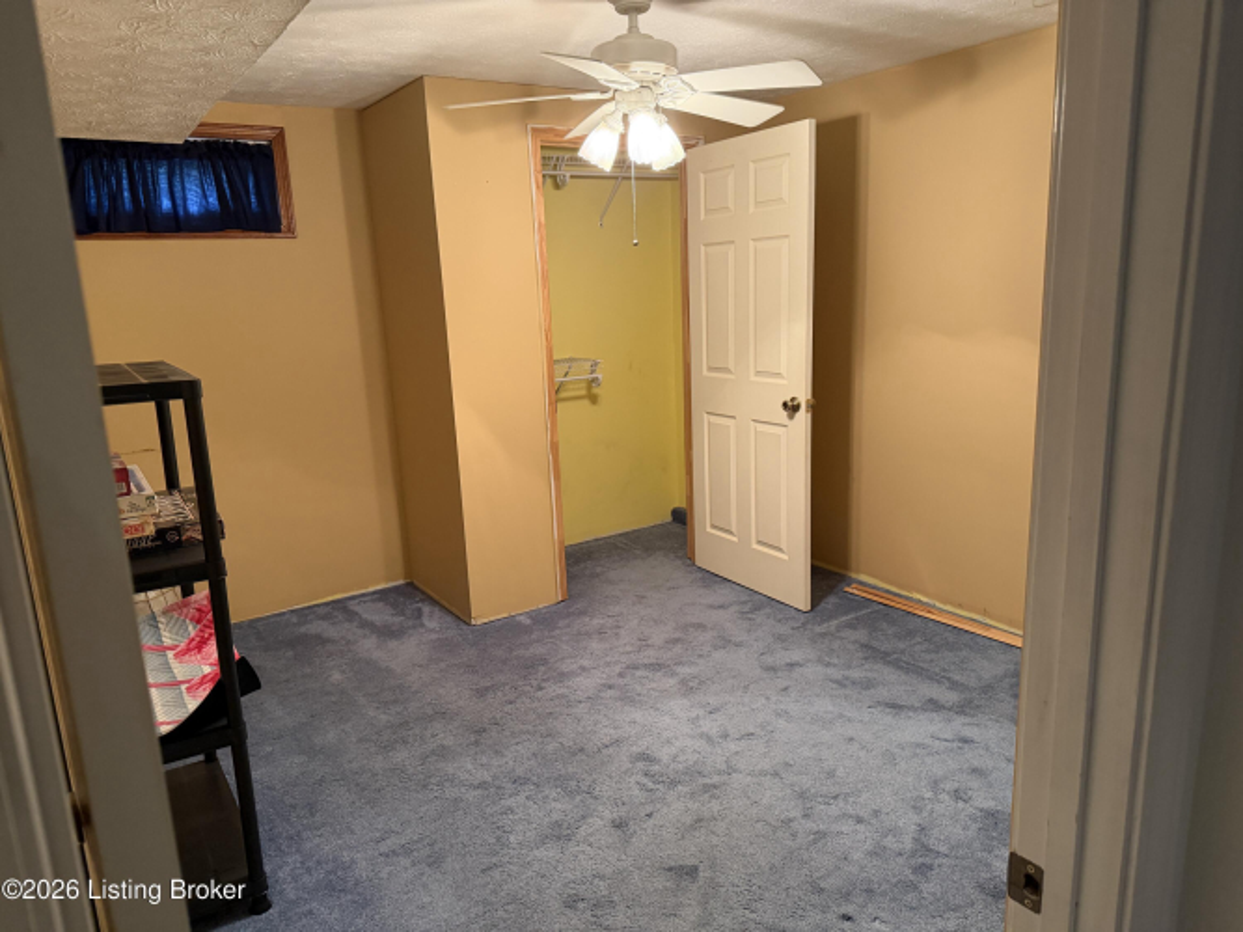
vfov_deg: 56.8
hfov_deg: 71.6
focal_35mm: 24
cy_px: 466
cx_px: 622
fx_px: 862
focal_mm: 6.76
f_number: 1.78
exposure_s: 1/60
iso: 640
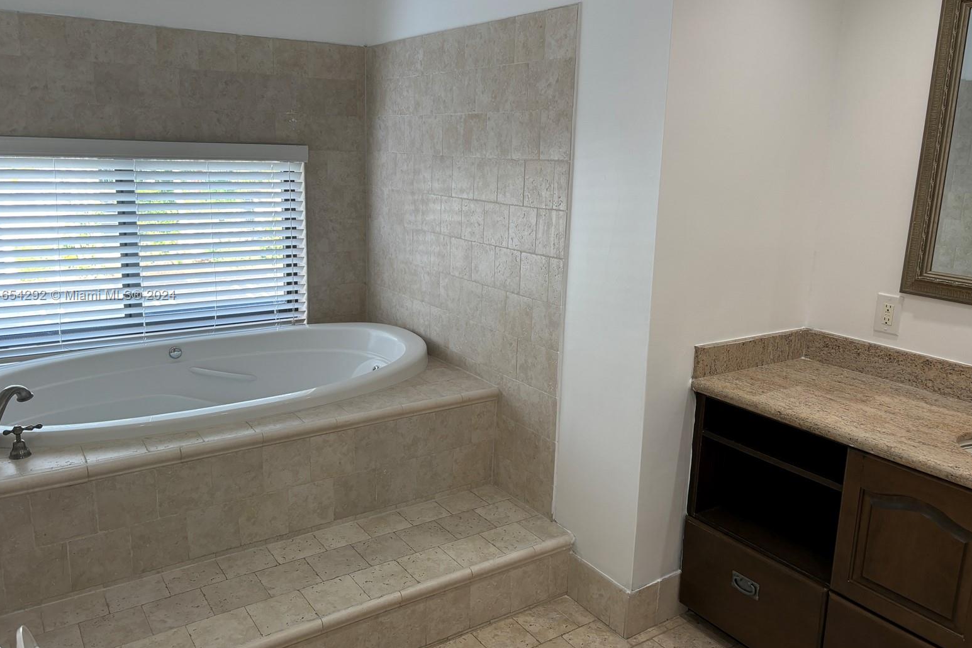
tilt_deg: -10.9
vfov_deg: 46.4
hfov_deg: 65.5
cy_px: 296
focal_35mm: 28
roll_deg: -1.4
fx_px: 756
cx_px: 478
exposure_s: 1/60
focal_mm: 5.96
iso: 100
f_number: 1.6
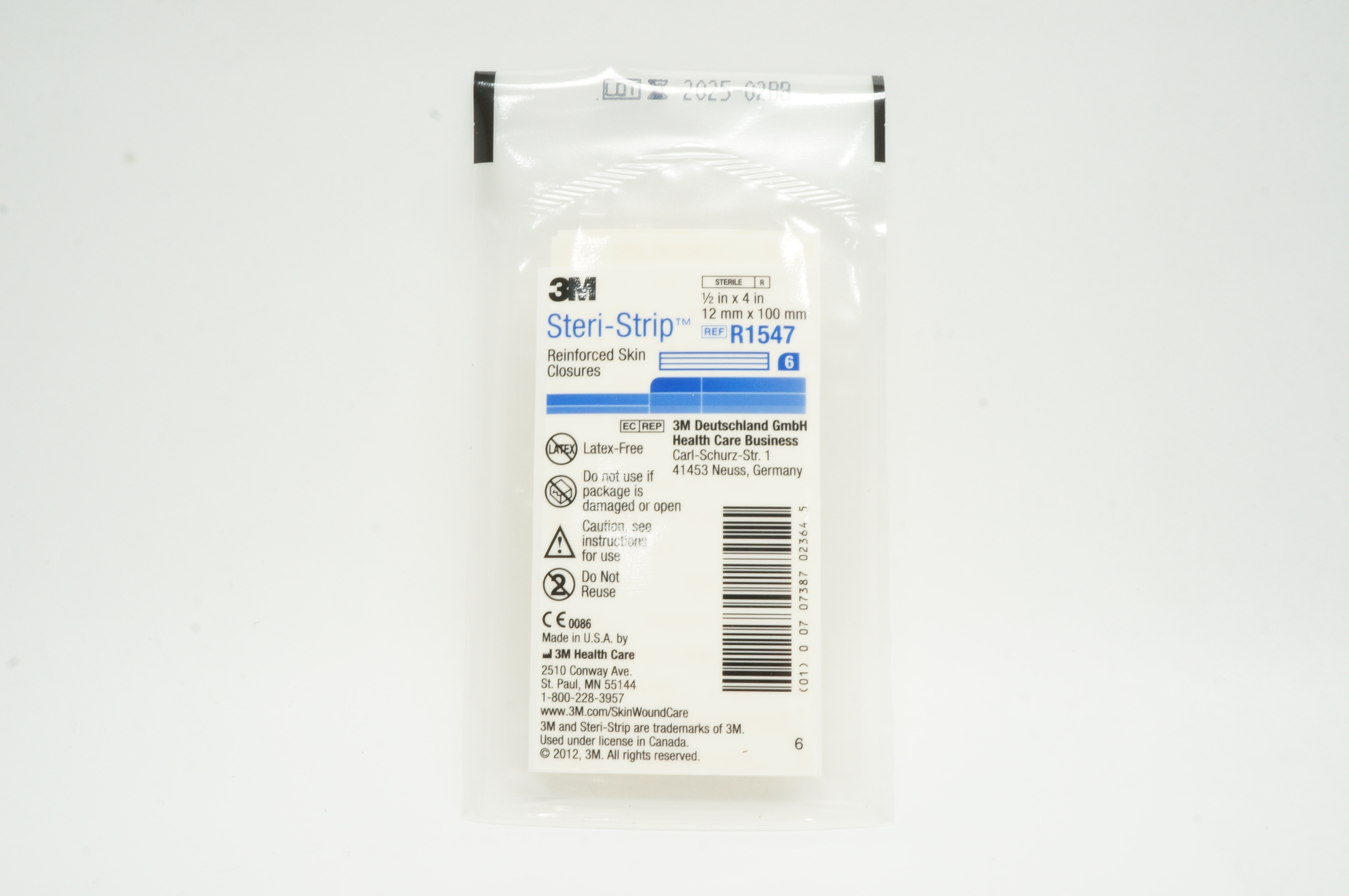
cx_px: 674
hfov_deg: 51.3
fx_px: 1404
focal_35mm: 38
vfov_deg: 35.4
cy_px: 448
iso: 400
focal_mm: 25
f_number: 18
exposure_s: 1/5
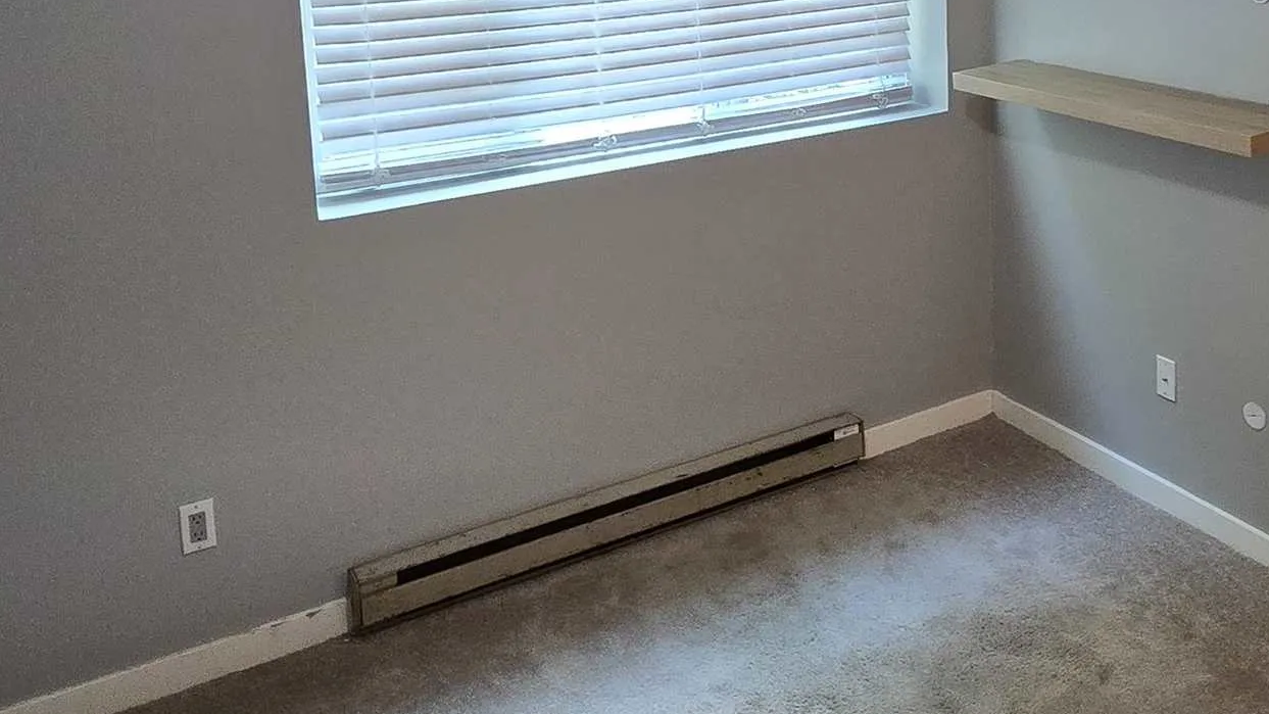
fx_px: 1178
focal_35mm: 35
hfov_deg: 55.0
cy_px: 18
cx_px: 882
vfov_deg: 31.5
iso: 320
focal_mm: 2.2
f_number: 2.2
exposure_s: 1/60
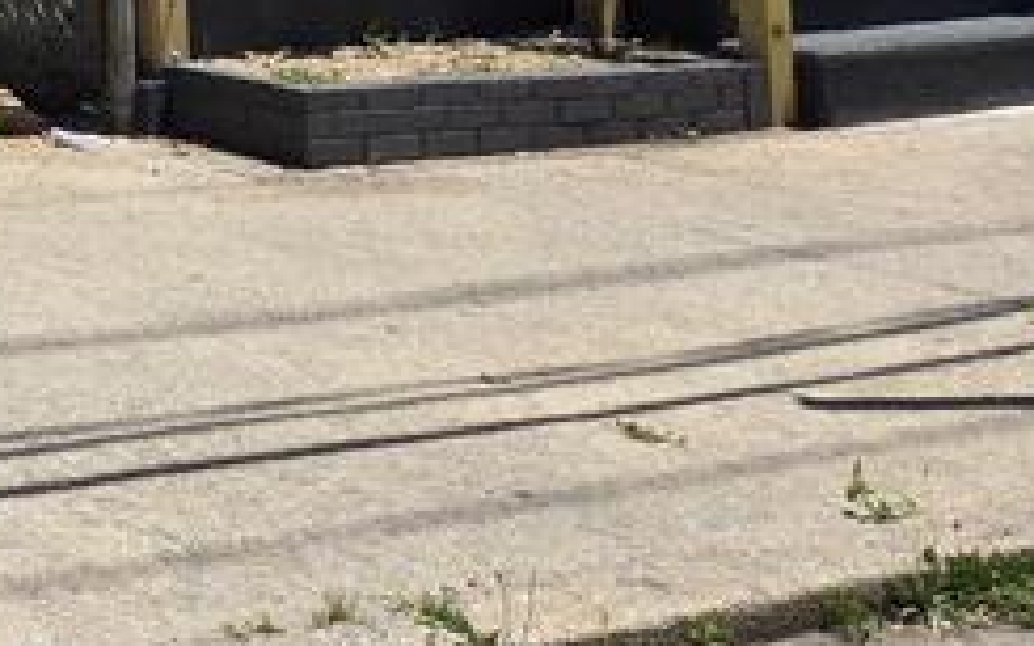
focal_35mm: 102
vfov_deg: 11.7
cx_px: -937
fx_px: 2874
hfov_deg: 16.4
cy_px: -591
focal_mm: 5.4
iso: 40
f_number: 1.8
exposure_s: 1/2921
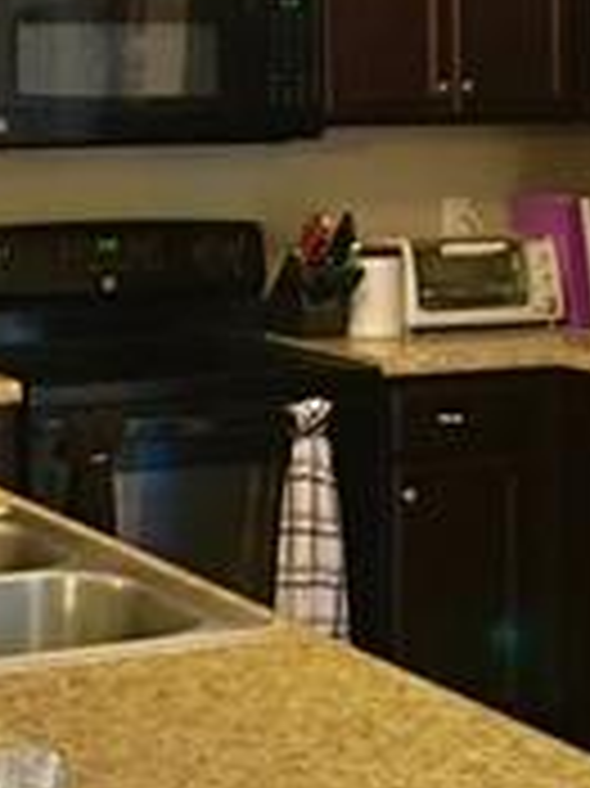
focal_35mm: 106
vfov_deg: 18.4
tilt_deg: -1.6
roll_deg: +0.4
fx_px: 2412
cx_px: 338
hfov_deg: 13.9
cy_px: 162
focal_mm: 4.15
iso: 100
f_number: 2.2
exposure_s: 1/10
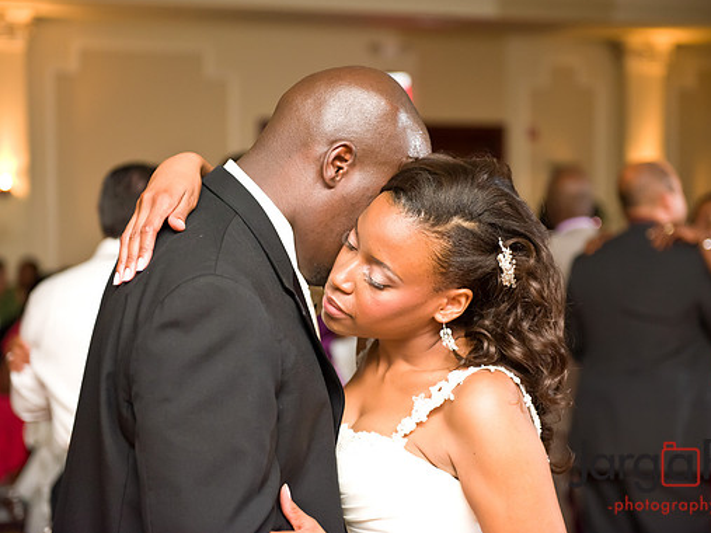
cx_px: 373
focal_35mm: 77
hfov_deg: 25.3
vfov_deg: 19.1
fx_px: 1581
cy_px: 264
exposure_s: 1/125
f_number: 3.2
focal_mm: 70
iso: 3200
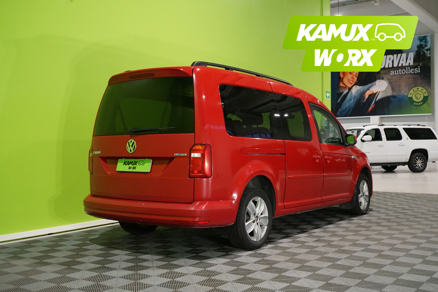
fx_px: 474
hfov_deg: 49.6
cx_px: 219
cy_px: 146
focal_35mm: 39
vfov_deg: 34.2
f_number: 8
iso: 6400
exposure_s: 1/125
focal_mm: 39
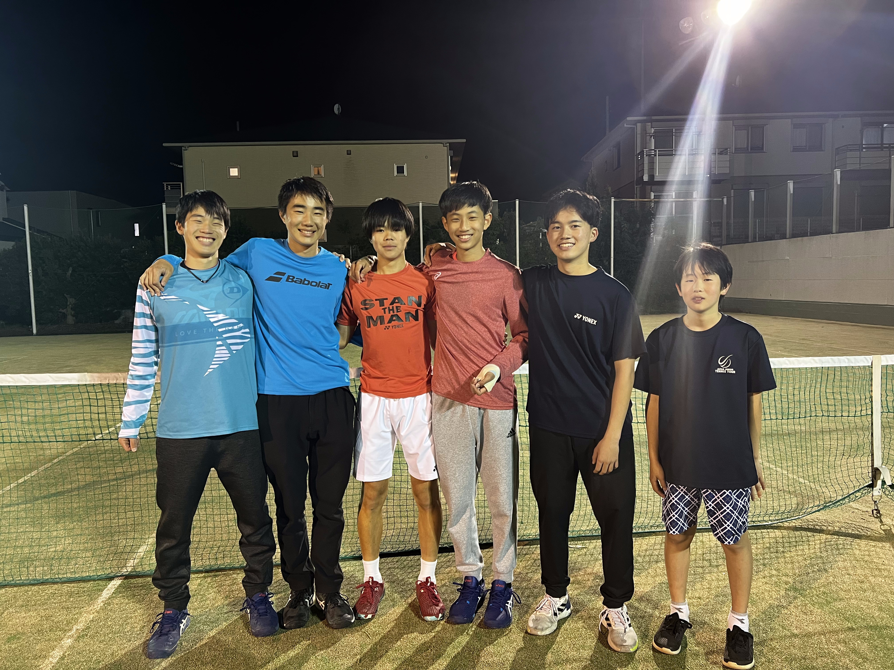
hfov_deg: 67.3
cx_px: 447
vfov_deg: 53.1
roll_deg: +1.6
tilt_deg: -5.0
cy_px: 335
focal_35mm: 26
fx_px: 671
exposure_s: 1/50
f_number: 1.5
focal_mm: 5.7
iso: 200
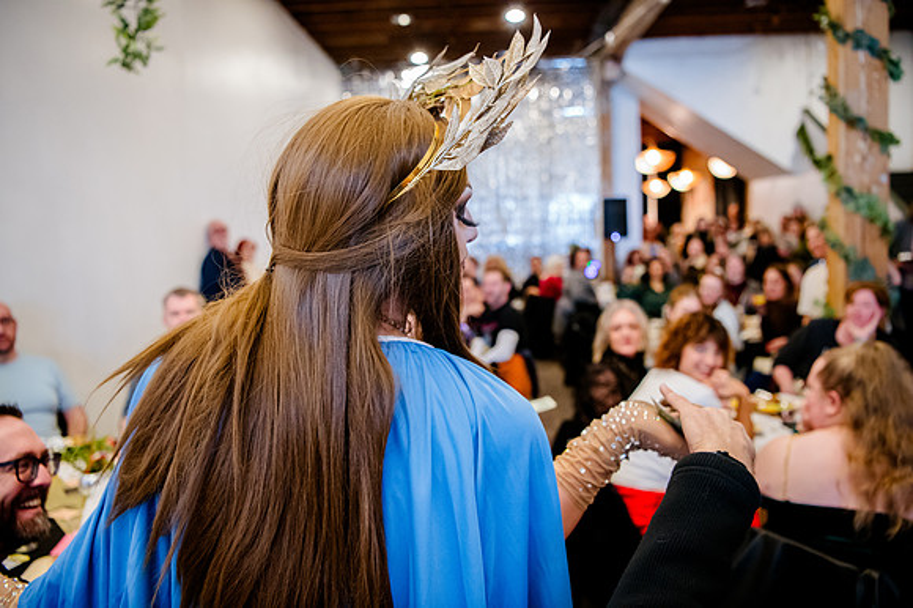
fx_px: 710
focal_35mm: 28
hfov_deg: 65.5
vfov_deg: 46.4
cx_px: 456
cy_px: 304
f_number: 2.8
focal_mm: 28
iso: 5000
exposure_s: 1/80
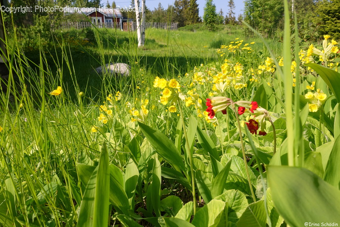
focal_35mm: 24
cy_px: 114
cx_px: 170
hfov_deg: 73.7
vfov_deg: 53.1
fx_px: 227
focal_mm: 8.8
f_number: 5.6
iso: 125
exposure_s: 1/320
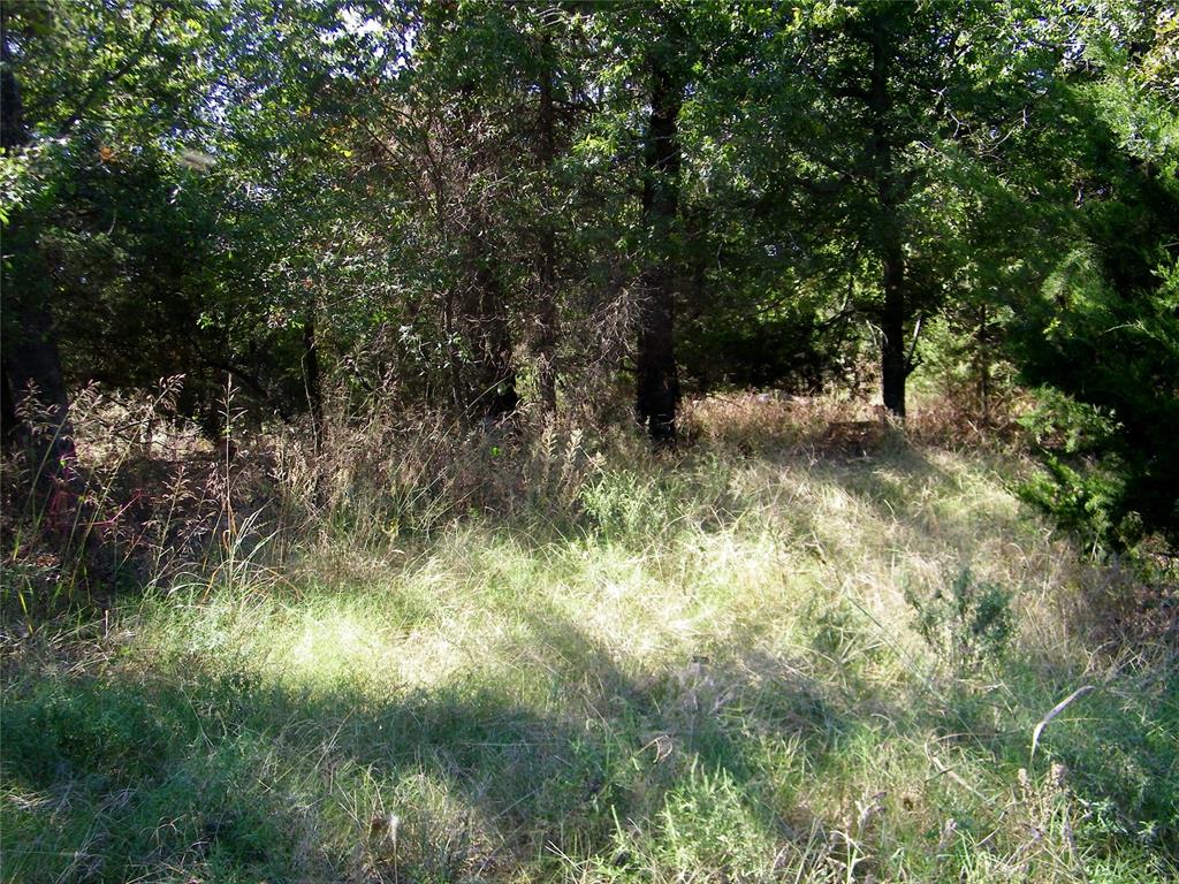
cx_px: 590
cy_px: 442
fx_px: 1260
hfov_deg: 50.1
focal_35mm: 37
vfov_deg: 38.7
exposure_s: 1/160
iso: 80
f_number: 3.7
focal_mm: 6.6
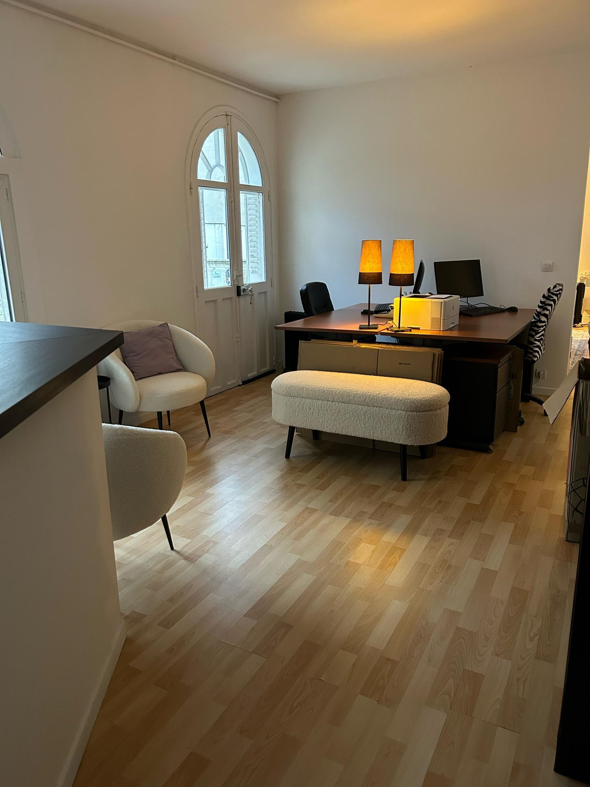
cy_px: 394
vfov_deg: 67.3
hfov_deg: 53.1
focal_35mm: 26
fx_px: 591
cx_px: 295
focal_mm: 5.7
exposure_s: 1/238
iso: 40
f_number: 1.5
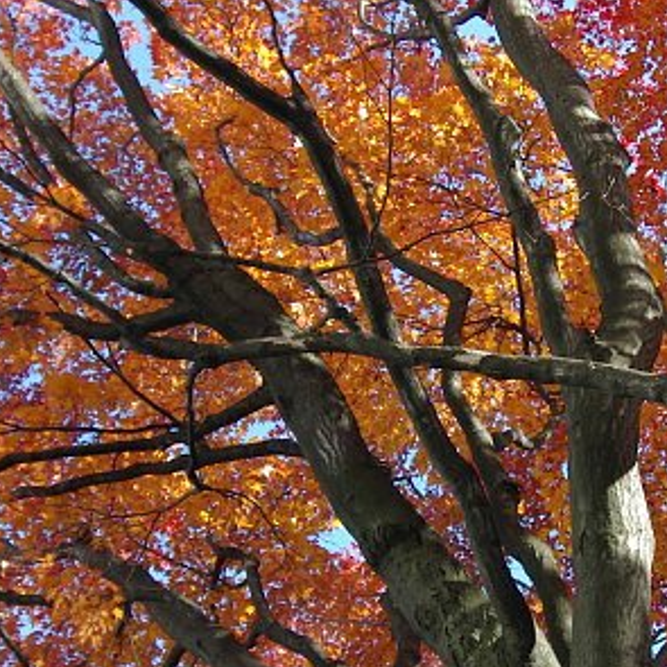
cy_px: 454
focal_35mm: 83
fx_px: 1809
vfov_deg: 20.8
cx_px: 597
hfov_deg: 20.5
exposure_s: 1/125
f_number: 6.3
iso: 200
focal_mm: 24
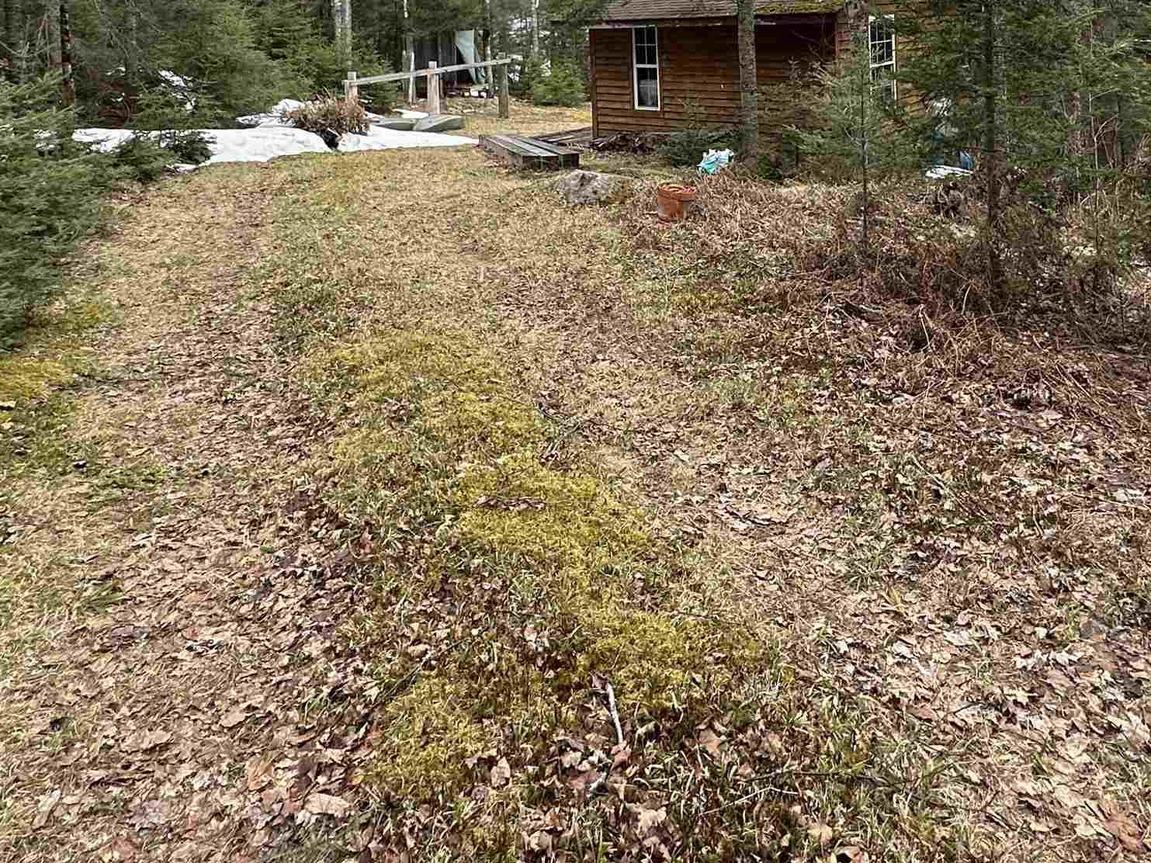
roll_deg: +3.0
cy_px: 31
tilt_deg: -1.3
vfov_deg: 42.6
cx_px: 695
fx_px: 964
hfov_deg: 61.1
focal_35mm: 29
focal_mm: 2.22
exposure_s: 1/407
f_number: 2.2
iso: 40
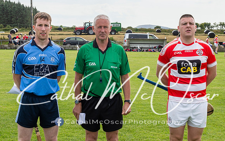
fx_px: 462
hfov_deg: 27.4
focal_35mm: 75
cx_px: 103
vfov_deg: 17.4
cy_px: 56
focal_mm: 32
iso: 180
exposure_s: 1/100
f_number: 8
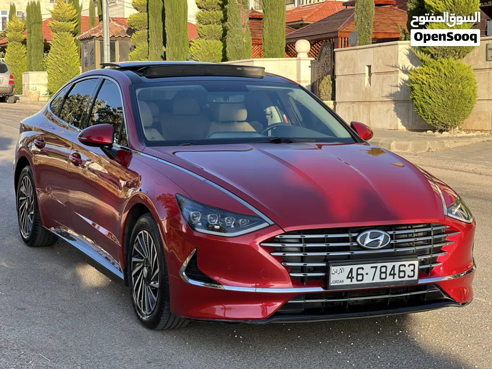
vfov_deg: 19.1
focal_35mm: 77
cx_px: 246
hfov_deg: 25.3
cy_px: 184
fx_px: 1094
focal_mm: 9
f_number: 2.8
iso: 25
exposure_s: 1/121
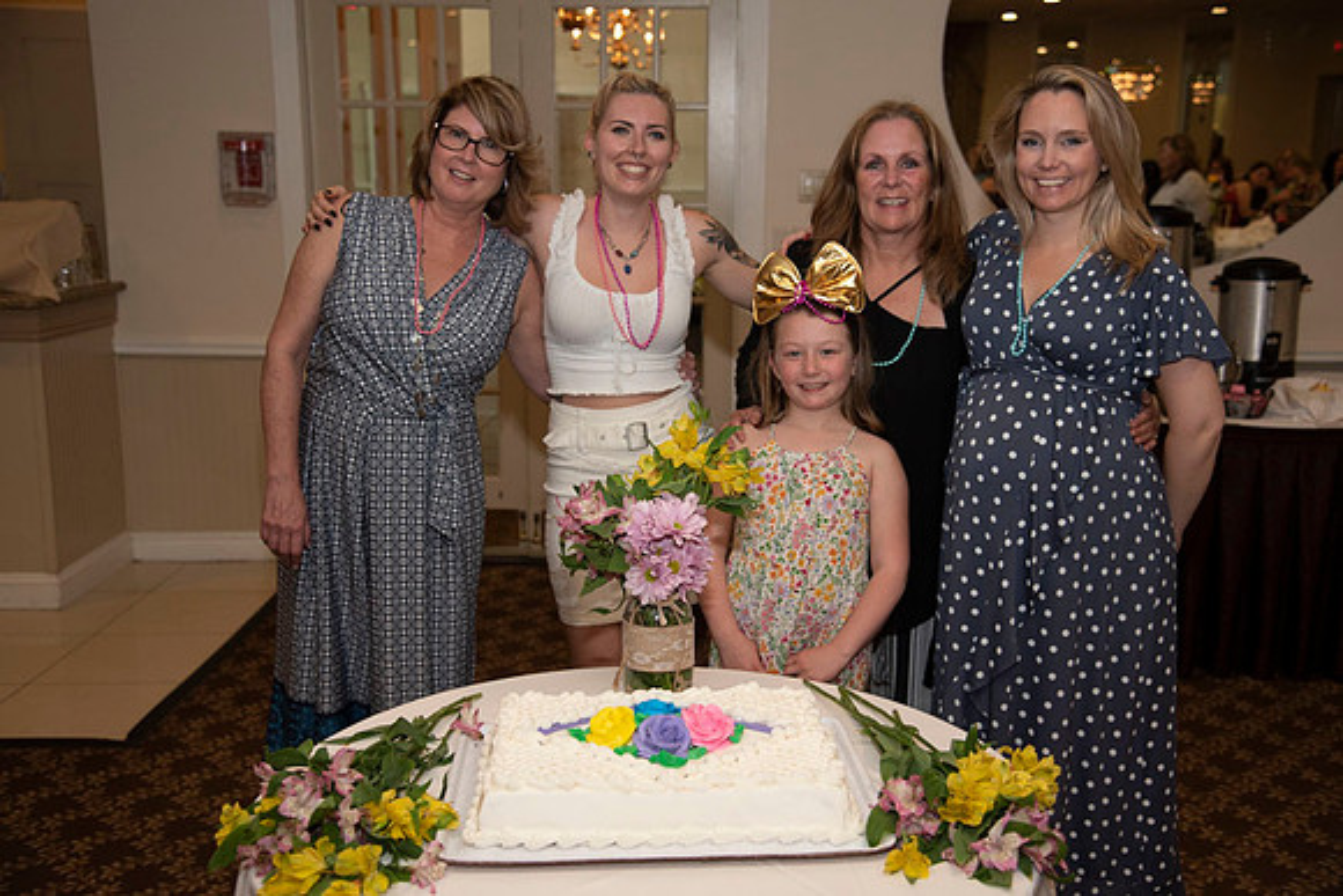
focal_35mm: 40
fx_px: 1493
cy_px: 448
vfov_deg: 33.4
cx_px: 672
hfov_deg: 48.4
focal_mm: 40
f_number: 4
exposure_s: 1/200
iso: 640
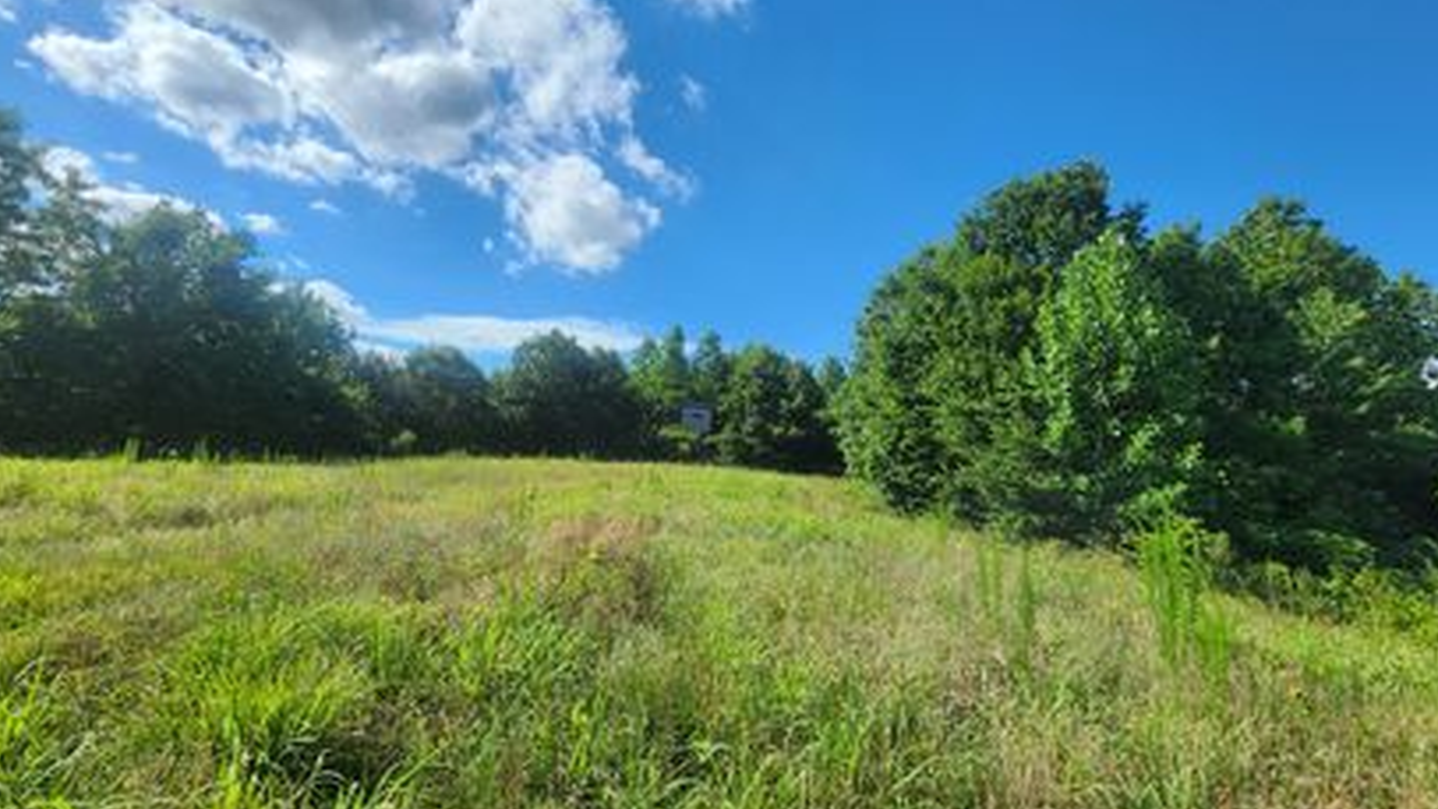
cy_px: 383
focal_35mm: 15
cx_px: 691
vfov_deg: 70.5
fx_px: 572
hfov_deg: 102.9
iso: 50
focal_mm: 2.2
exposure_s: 1/2961
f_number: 2.2
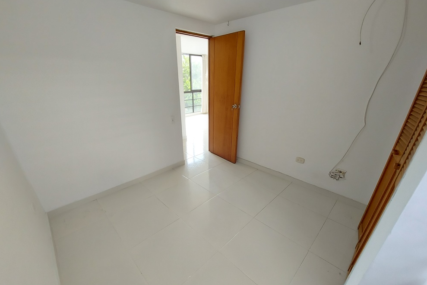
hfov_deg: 104.3
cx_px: 210
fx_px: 166
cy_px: 157
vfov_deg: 81.0
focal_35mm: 14
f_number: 2.2
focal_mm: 1.74
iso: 320
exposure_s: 1/60
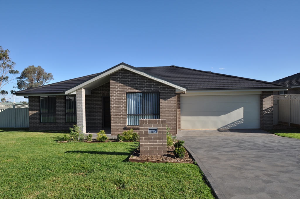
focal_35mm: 21
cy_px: 100
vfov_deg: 59.4
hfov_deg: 81.3
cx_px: 150
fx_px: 175
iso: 200
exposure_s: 1/250
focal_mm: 14
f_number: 10
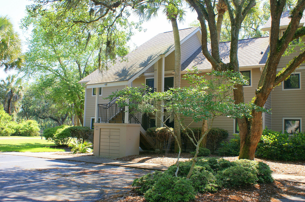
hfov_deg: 57.3
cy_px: 101
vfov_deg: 39.9
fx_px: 279
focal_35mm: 33
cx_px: 152
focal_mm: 22
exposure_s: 1/60
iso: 100
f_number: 7.1
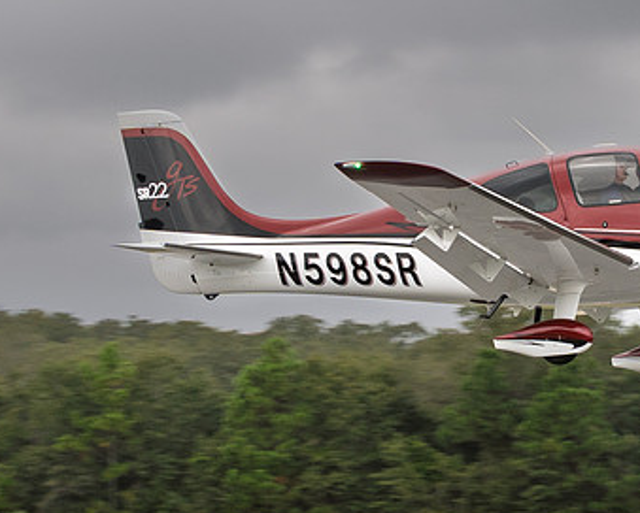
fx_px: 3717
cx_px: 678
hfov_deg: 9.8
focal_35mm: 196
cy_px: 380
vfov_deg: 7.9
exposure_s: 1/320
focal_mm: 31
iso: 125
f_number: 6.3
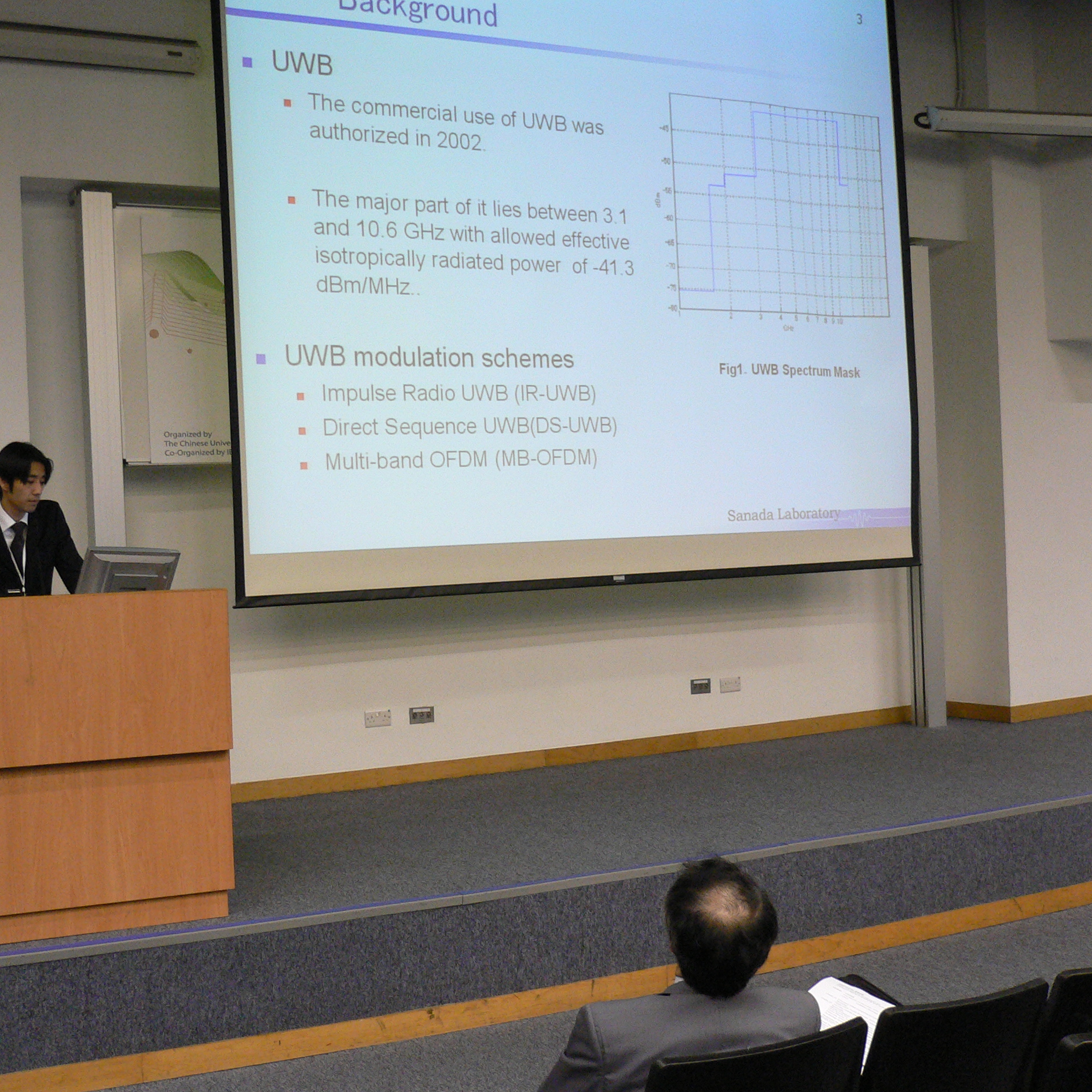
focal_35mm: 42
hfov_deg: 39.9
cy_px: 549
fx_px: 1499
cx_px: 455
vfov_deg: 40.0
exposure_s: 1/13
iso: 200
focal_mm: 5.8
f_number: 2.8
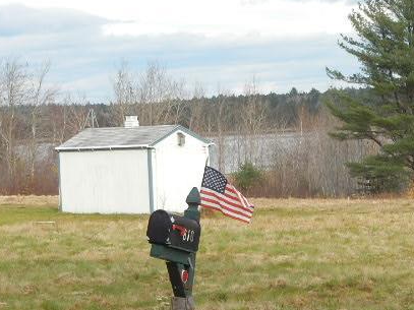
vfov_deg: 7.5
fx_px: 2367
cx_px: 188
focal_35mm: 198
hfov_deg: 10.0
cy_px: 236
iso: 125
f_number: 5
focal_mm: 22.6
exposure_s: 1/200
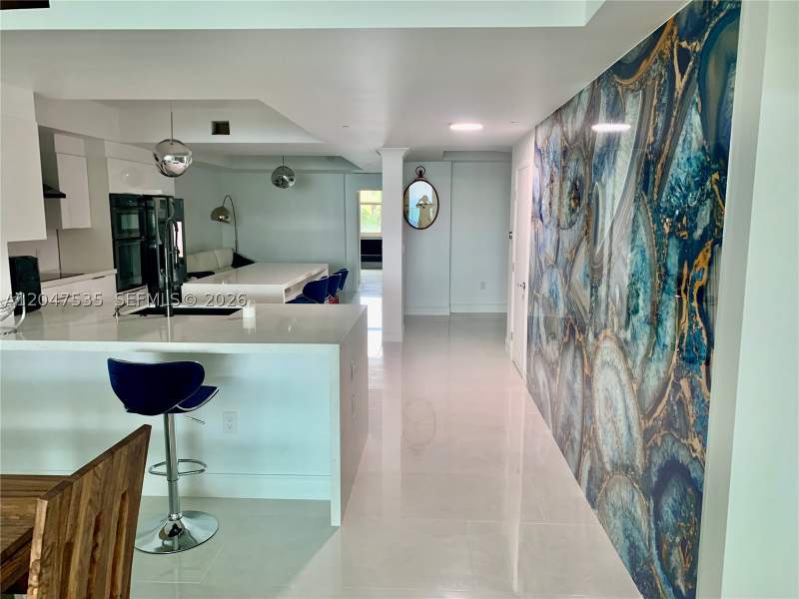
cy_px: 300
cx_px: 400
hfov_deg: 67.3
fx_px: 600
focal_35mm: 26
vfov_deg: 53.1
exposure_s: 1/60
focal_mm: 4.25
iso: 200
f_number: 1.8
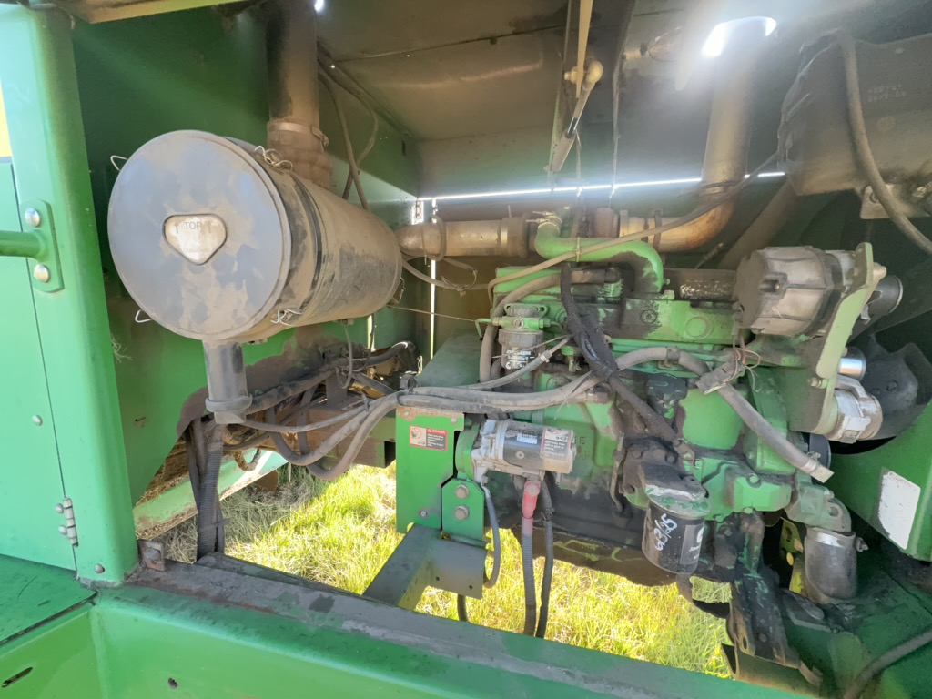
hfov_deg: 102.1
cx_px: 466
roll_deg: -1.3
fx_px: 377
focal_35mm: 14
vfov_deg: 85.7
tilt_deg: -10.8
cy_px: 350
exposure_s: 1/114
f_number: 2.2
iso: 250
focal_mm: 2.22
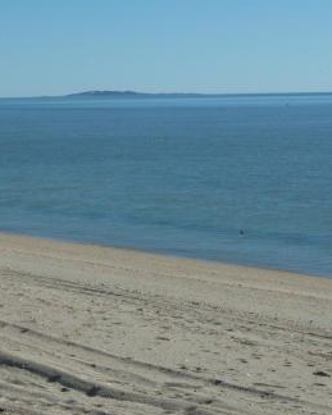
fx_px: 1303
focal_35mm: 106
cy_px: 126
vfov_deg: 18.0
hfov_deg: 14.3
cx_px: -9
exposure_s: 1/800
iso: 80
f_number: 5.6
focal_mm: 9.1
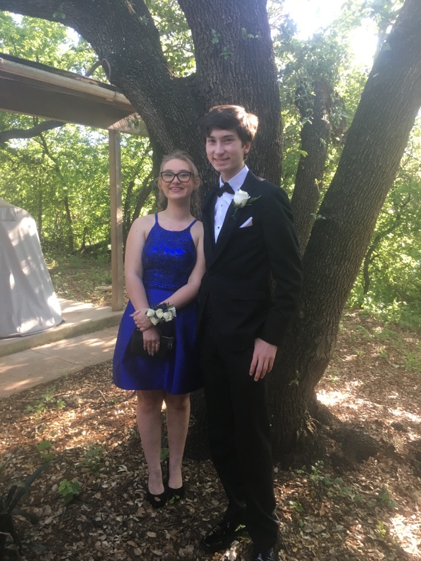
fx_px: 470
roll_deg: -1.9
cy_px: 280
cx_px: 210
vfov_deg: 61.7
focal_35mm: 29
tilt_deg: -9.5
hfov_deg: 48.2
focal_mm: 4.15
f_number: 2.2
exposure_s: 1/30
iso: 40
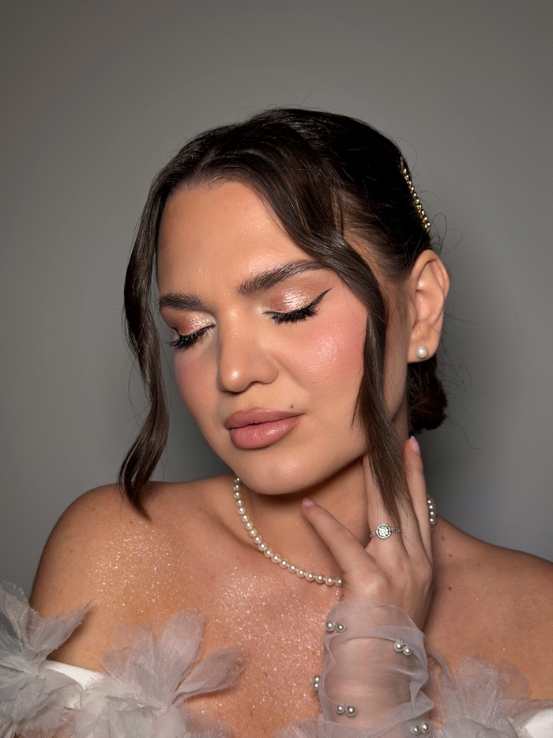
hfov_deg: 30.3
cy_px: 369
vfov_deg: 39.7
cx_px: 276
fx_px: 1022
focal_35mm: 48
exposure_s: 1/83
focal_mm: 6.76
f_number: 1.78
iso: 64
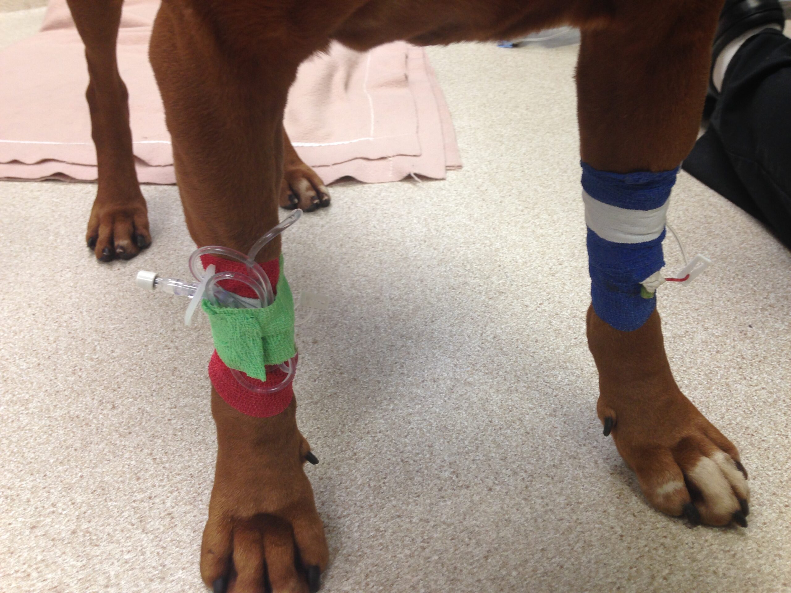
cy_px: 296
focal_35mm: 33
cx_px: 396
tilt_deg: -35.2
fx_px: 754
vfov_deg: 42.9
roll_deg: +1.4
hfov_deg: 55.4
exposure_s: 1/20
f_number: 2.4
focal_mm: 4.12
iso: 50
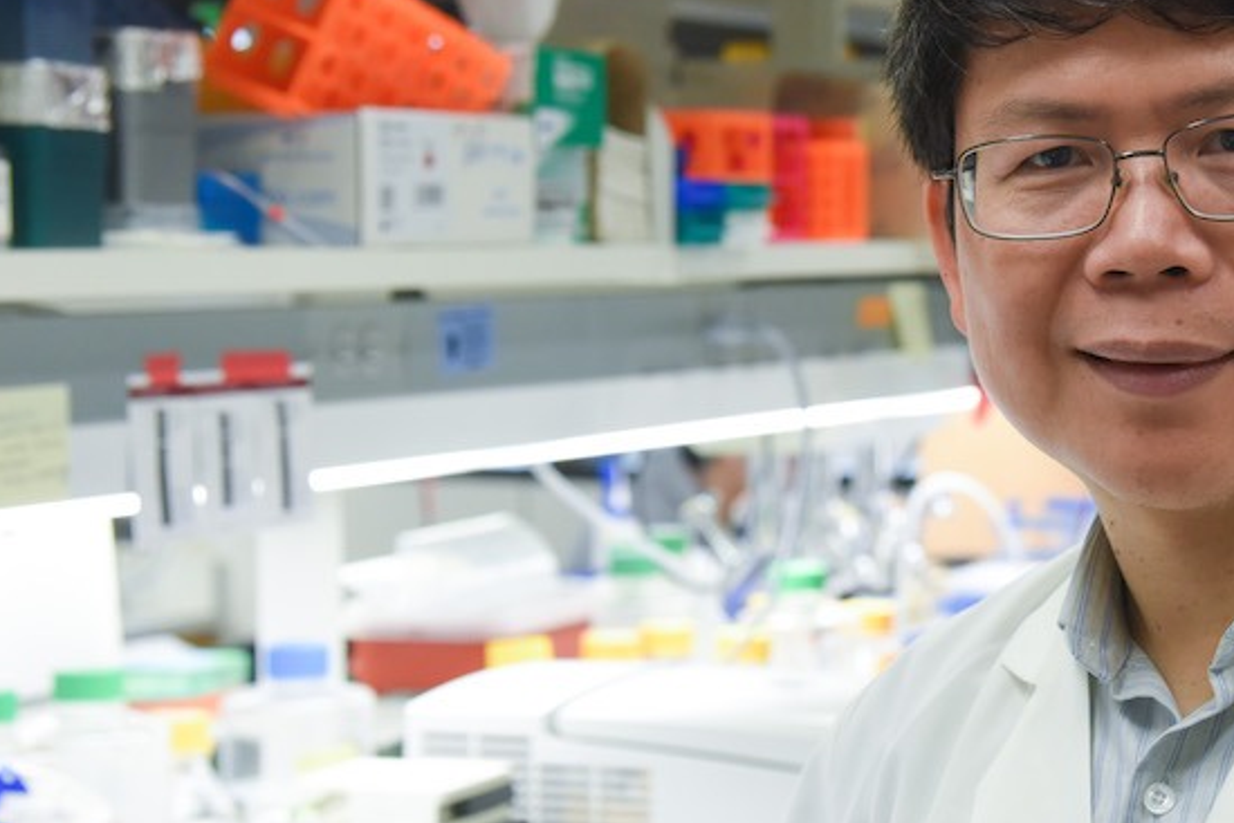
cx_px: 929
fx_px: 3771
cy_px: 435
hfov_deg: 18.5
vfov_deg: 12.5
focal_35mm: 110
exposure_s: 1/125
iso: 1600
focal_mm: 55
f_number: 5
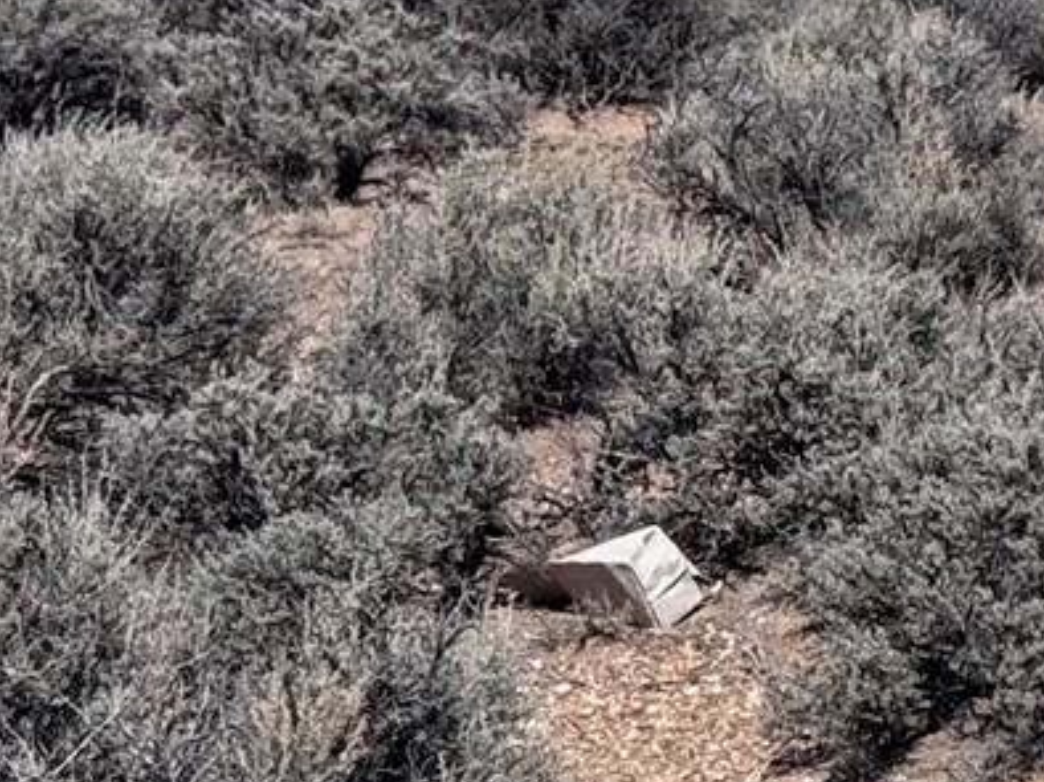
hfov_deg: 9.6
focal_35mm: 195
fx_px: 5878
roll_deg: -0.6
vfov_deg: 7.6
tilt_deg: -13.8
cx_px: 1969
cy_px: 843
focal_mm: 6.76
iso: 64
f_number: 1.78
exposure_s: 1/6410
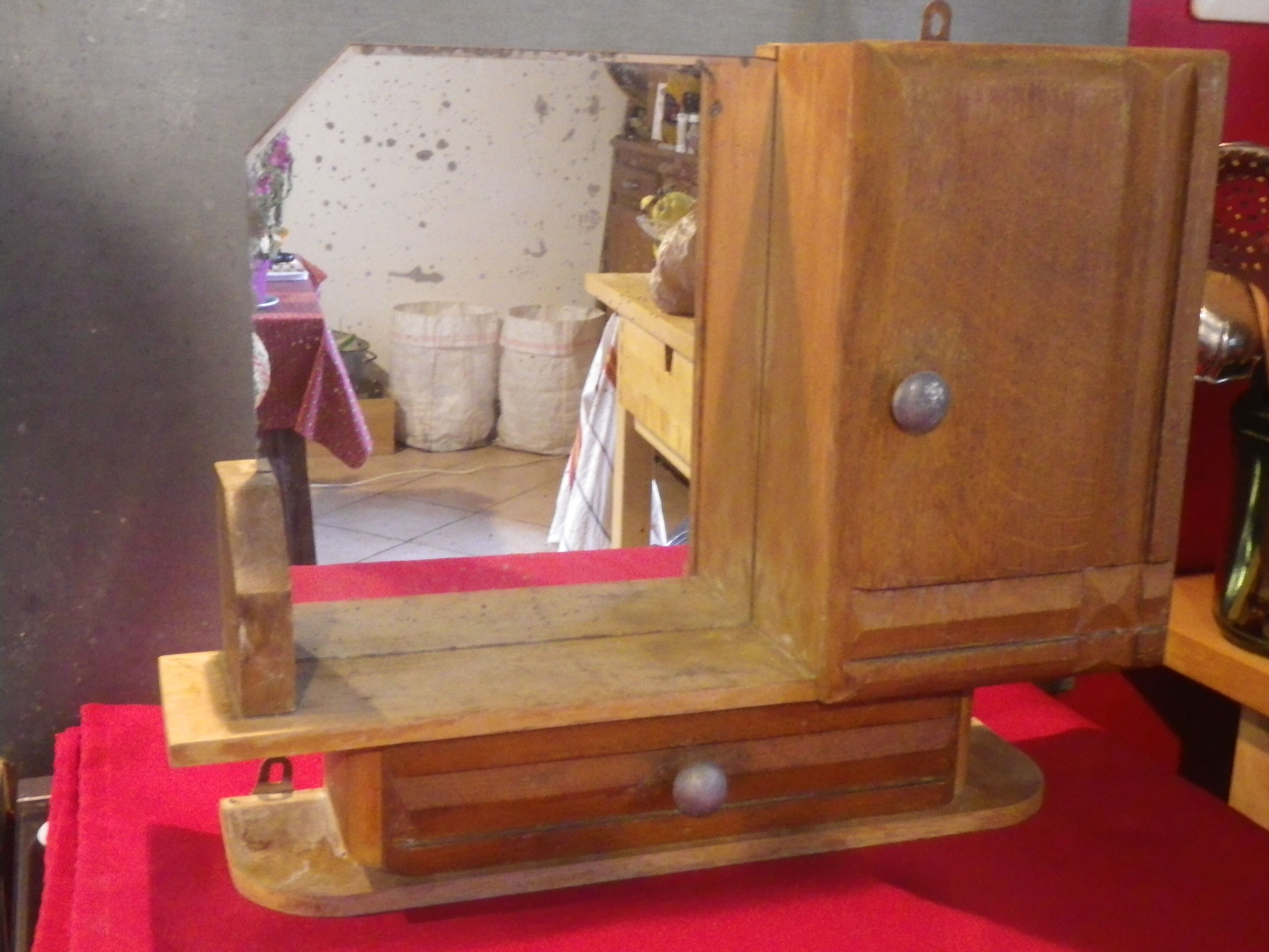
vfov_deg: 34.3
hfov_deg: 44.8
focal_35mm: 42
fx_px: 1540
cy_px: 476
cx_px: 634
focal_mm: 7.5
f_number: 4.2
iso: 800
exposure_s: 1/6
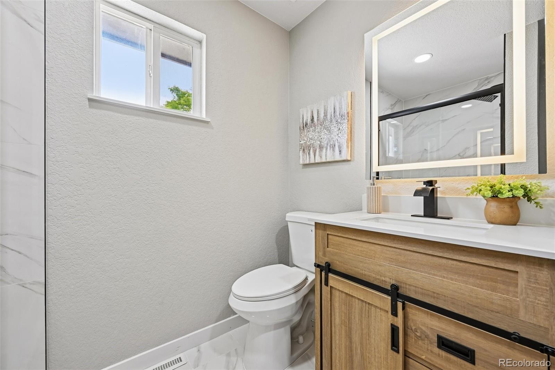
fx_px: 216
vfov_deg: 81.2
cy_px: 185
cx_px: 278
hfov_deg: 104.3
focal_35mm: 14
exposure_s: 1/15
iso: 320
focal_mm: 14
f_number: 10
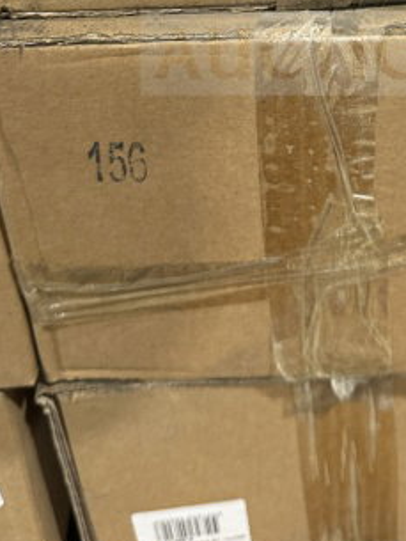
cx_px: 339
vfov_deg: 27.8
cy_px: -45
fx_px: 1000
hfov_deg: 22.6
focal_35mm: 64
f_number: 1.78
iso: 250
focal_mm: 6.86
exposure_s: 1/60
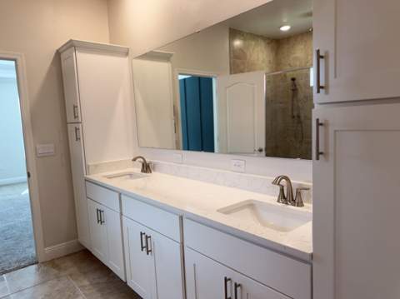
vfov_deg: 56.7
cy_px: 150
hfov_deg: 71.7
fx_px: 277
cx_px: 200
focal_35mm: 24
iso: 100
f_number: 1.78
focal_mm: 6.76
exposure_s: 1/120
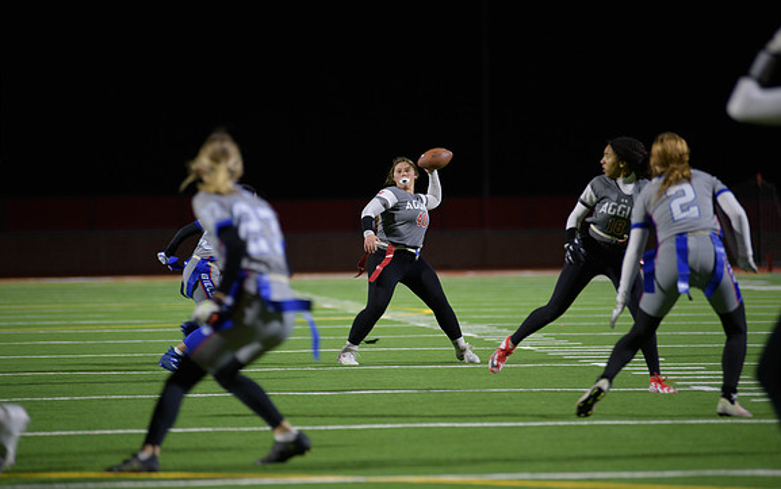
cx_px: 391
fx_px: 4365
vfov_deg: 6.4
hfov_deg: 10.2
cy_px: 253
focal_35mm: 205
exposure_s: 1/200
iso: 1000
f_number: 2.8
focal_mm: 200
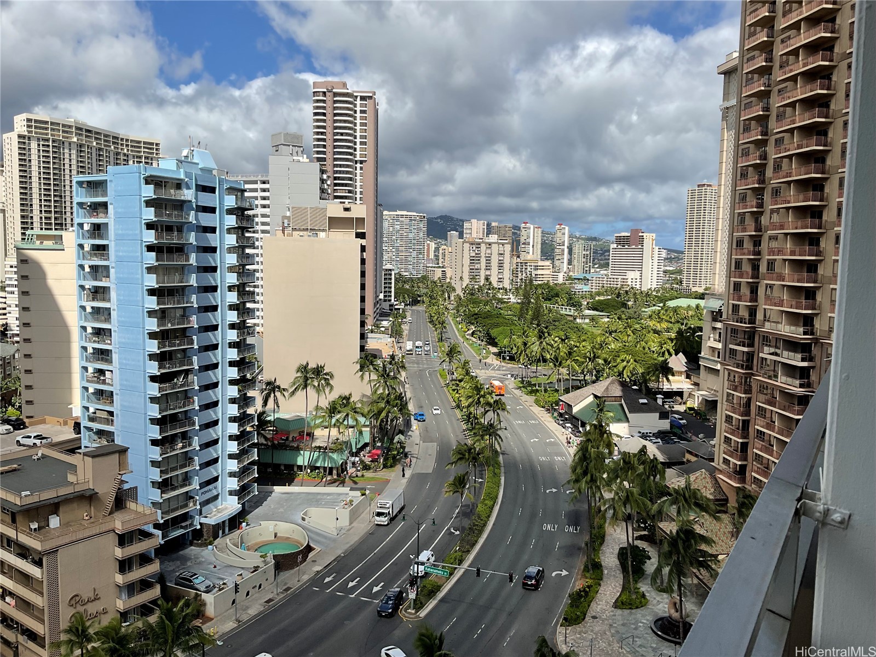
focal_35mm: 29
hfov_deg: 61.7
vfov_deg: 48.2
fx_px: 734
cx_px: 438
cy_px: 328
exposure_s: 1/2801
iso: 16
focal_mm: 3
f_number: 1.8
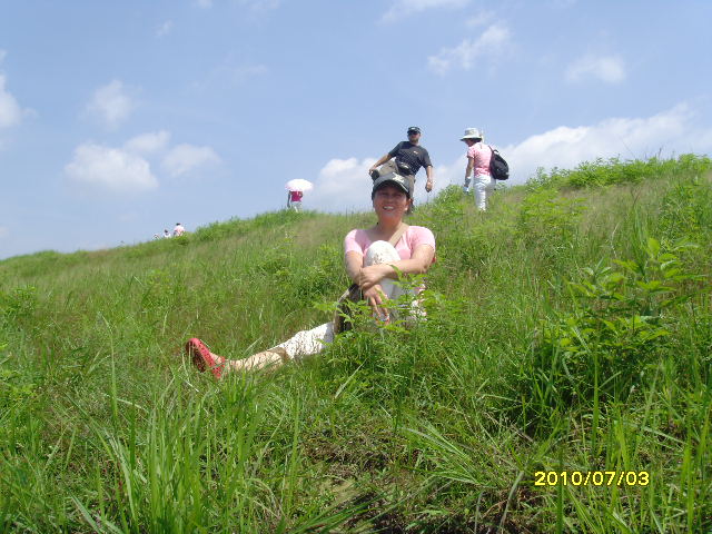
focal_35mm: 39
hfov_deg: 47.9
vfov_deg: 36.8
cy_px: 267
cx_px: 356
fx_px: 802
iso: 80
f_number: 6.3
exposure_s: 1/250
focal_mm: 6.6
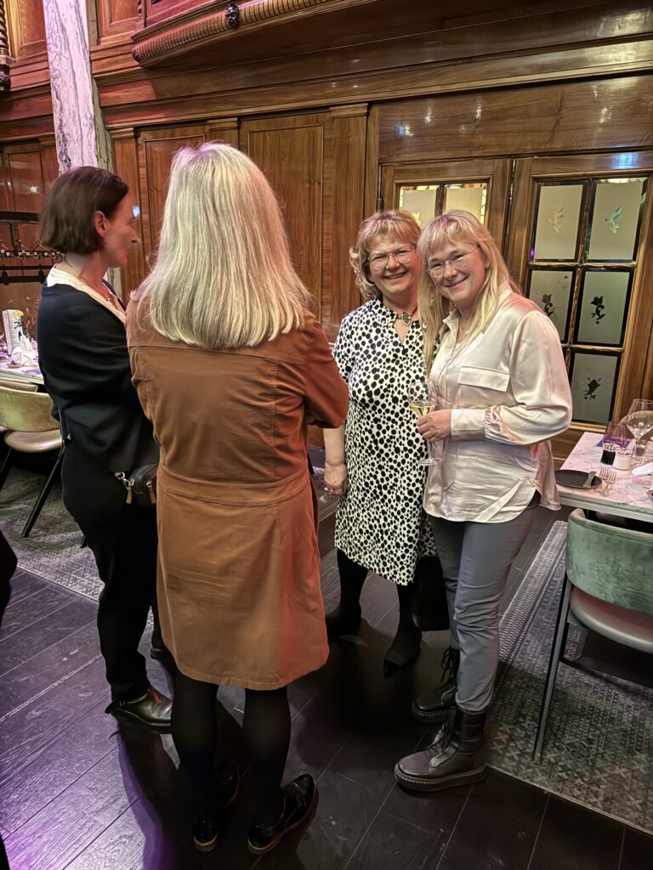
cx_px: 326
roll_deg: -1.7
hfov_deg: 56.8
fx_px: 604
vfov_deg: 71.6
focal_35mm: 24
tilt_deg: -15.4
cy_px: 435
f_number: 1.78
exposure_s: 1/25
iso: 2000
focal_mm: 6.86
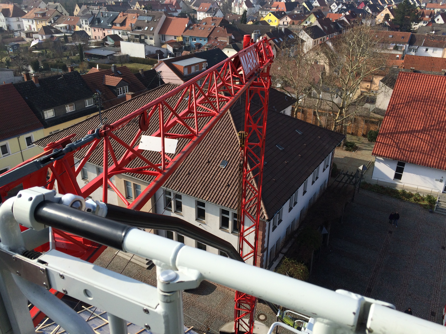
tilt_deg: -28.1
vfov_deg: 48.2
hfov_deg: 61.7
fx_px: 374
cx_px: 223
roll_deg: -0.9
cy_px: 167
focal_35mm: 29
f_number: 2.2
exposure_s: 1/1709
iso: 32
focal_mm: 4.15
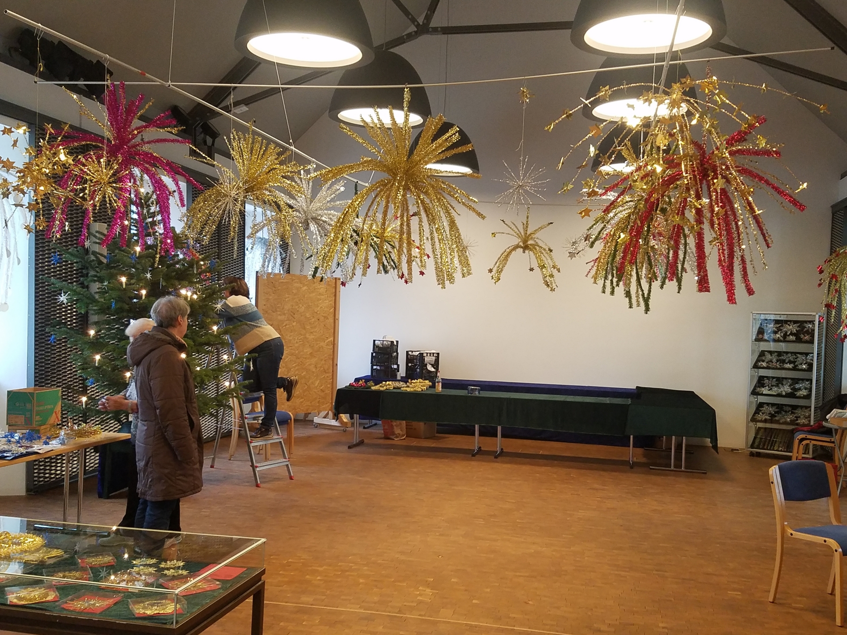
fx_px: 636
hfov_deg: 67.3
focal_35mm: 26
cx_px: 424
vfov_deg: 53.1
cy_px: 318
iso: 160
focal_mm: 4.2
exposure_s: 1/33
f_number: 1.7
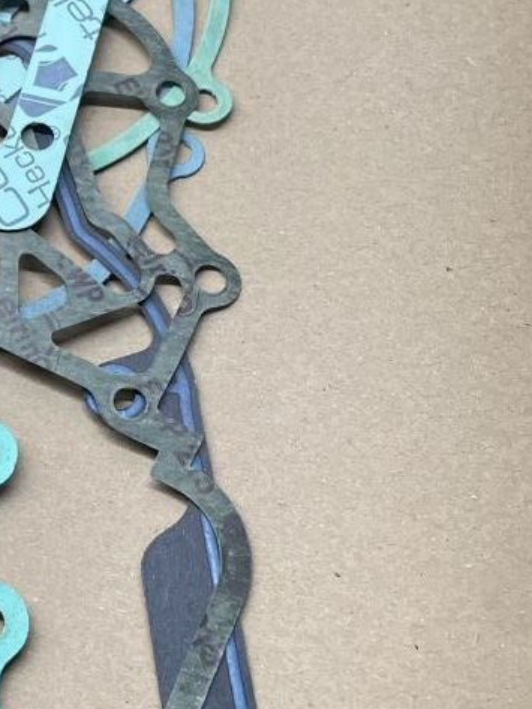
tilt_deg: -62.3
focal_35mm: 66
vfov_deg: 29.2
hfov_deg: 20.7
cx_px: -123
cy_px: 247
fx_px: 1352
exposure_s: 1/100
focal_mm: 4.2
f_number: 1.6
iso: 80
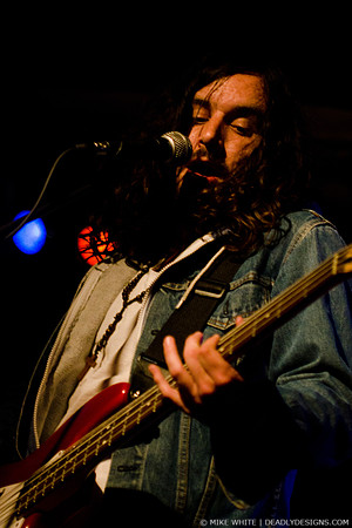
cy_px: 264
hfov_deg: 13.0
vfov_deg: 19.5
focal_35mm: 105
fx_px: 1540
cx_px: 176
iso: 2000
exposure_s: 1/50
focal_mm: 70
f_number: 2.8
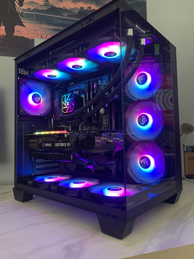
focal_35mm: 26
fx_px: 194
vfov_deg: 67.3
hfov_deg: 53.1
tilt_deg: +3.2
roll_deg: +1.3
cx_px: 97
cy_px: 130
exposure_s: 1/60
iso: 125
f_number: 1.8
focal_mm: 4.25
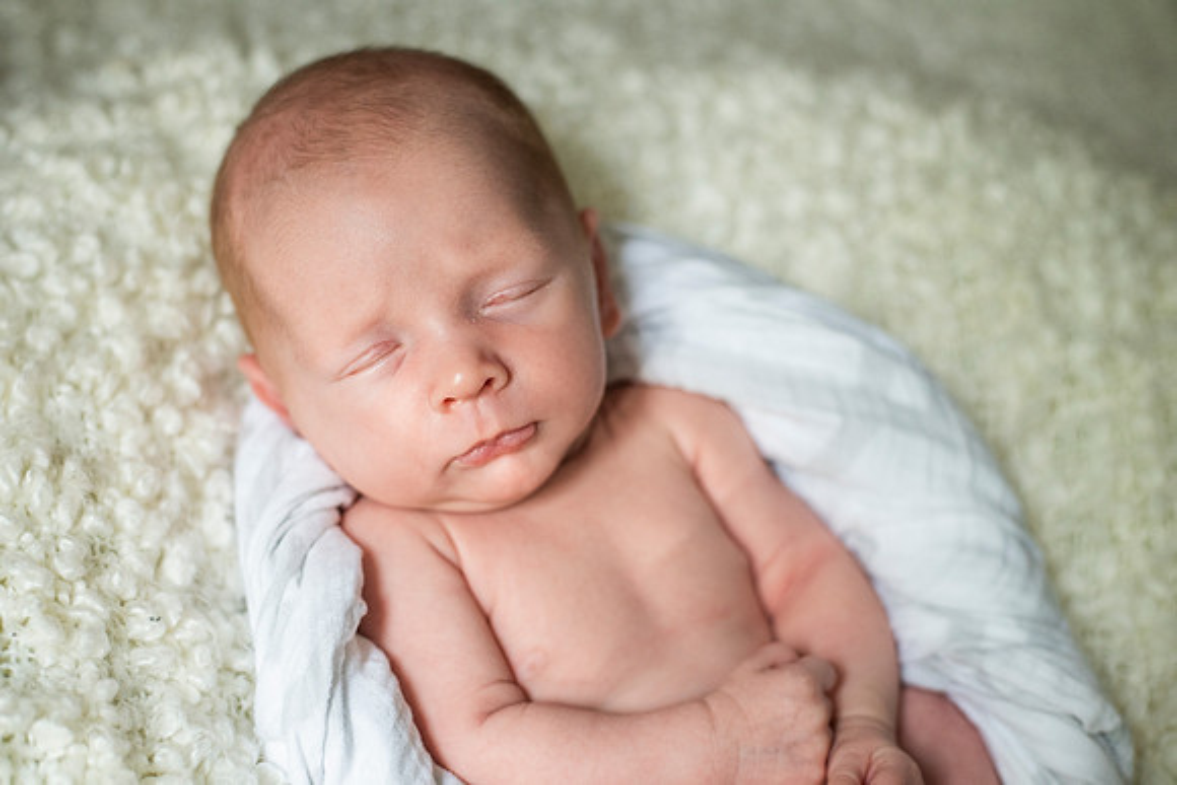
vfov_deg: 27.0
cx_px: 588
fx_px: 1635
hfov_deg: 39.6
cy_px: 392
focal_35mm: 50
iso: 1000
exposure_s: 1/1000
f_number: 2.8
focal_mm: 50
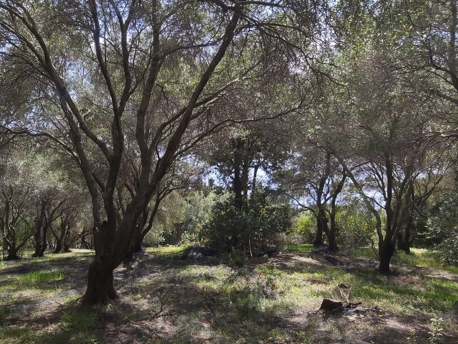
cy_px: 188
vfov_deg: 42.9
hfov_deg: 54.8
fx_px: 437
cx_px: 177
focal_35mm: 33
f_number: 1.7
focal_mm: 3.92
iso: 64
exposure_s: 1/964
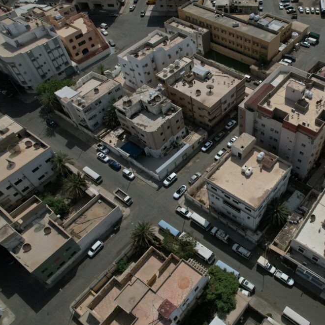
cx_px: 240
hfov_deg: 53.4
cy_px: 161
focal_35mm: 29
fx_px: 308
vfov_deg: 55.6
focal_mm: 8.38
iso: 110
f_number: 2.8
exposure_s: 1/6400
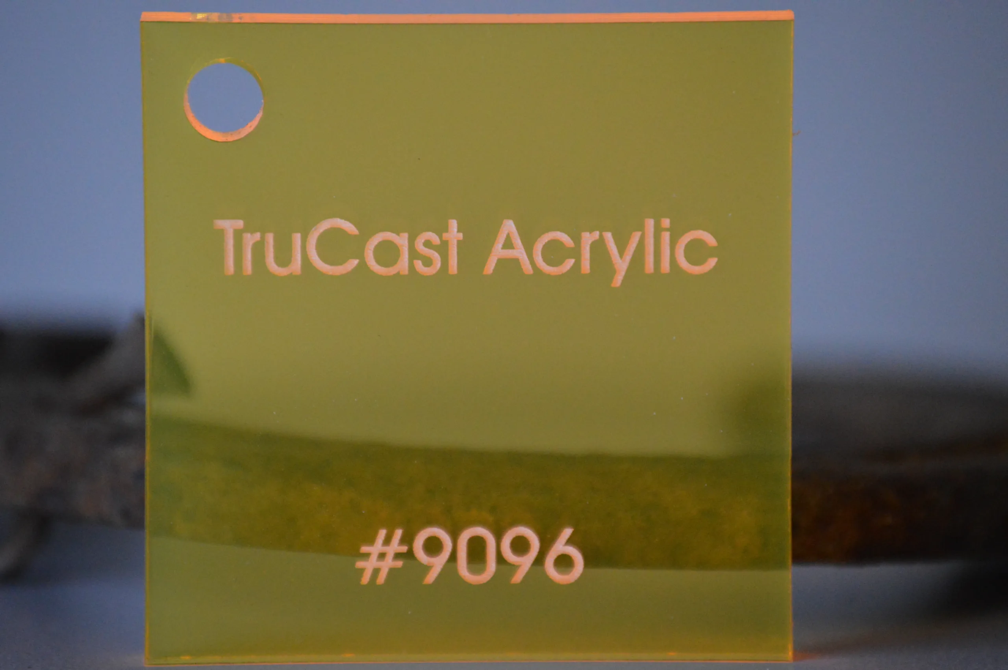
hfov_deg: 6.9
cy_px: 335
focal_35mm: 300
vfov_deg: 4.6
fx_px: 8392
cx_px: 504
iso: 3200
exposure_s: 1/400
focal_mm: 200
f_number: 5.6
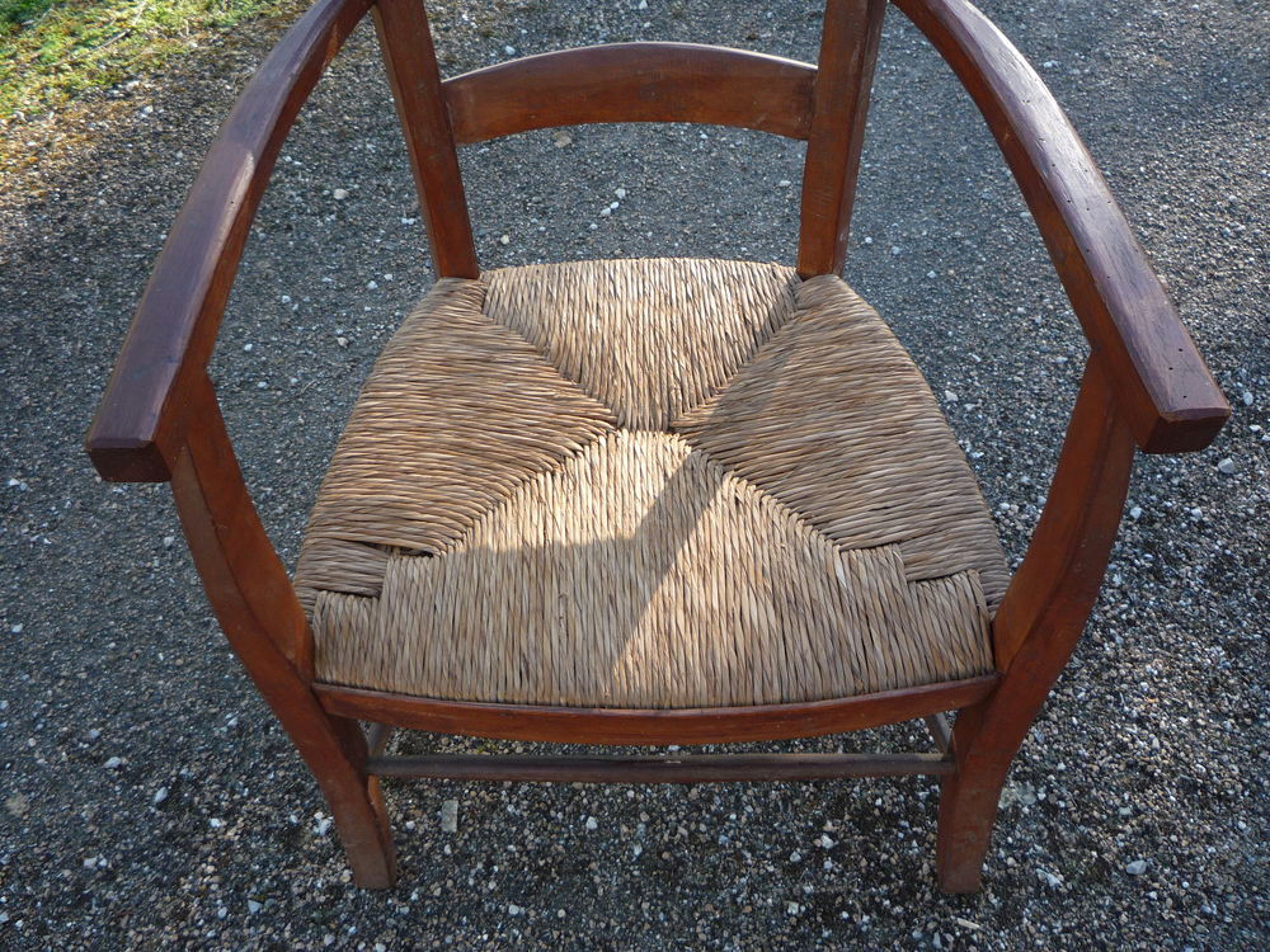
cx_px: 635
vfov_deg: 46.8
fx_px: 1101
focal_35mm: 30
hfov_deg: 60.0
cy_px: 476
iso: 100
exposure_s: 1/80
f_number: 3.5
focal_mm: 5.2
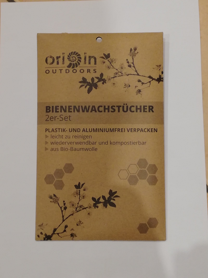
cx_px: 104
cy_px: 139
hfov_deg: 28.6
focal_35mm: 51
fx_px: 409
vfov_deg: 37.5
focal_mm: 3.81
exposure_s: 1/25
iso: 320
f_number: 2.2
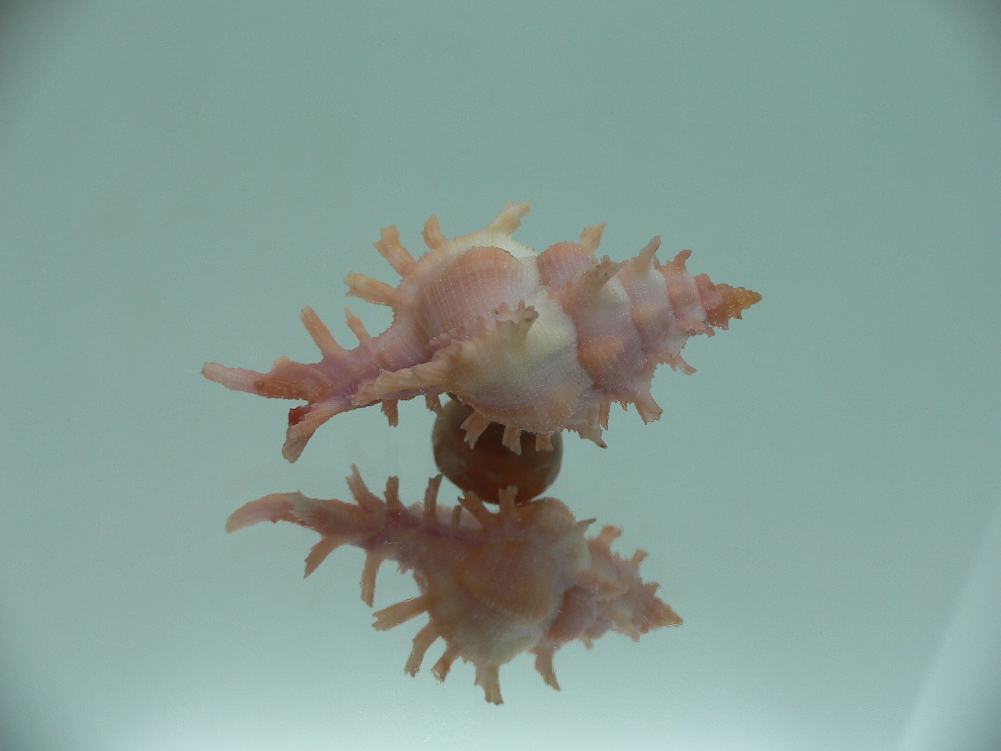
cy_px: 376
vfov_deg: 40.7
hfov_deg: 52.6
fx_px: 1012
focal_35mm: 35
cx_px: 500
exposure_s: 1/60
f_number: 2.8
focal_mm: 4.6
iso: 80
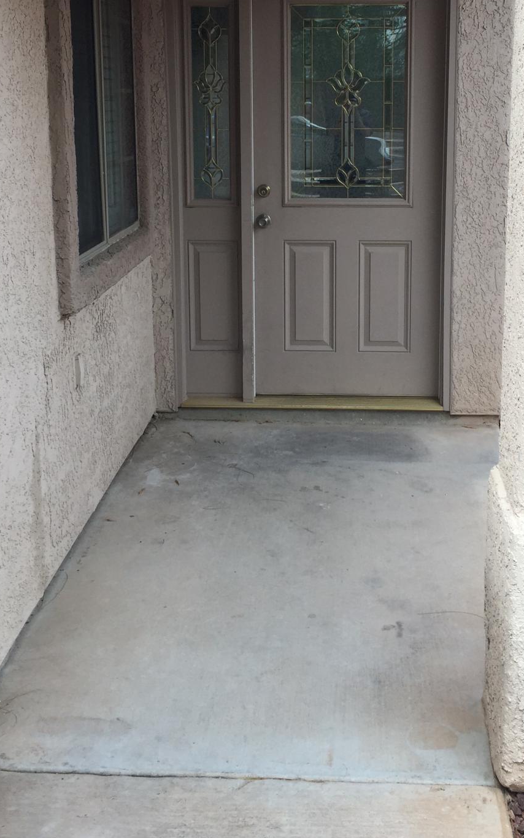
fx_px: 1028
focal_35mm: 45
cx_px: 305
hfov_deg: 28.6
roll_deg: +1.0
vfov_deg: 43.5
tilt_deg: -7.8
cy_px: 260
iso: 32
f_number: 2.2
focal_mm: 4.15
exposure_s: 1/520
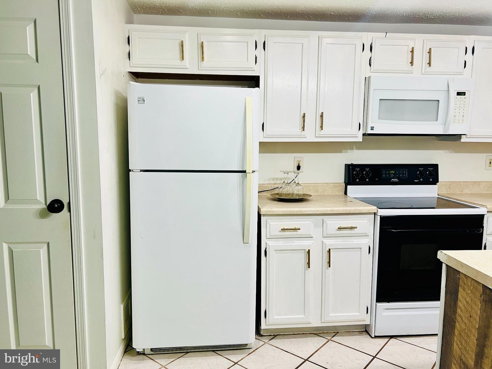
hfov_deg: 67.3
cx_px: 246
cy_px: 184
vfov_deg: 53.1
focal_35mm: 26
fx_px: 370
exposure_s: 1/60
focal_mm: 5.7
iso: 100
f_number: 1.5
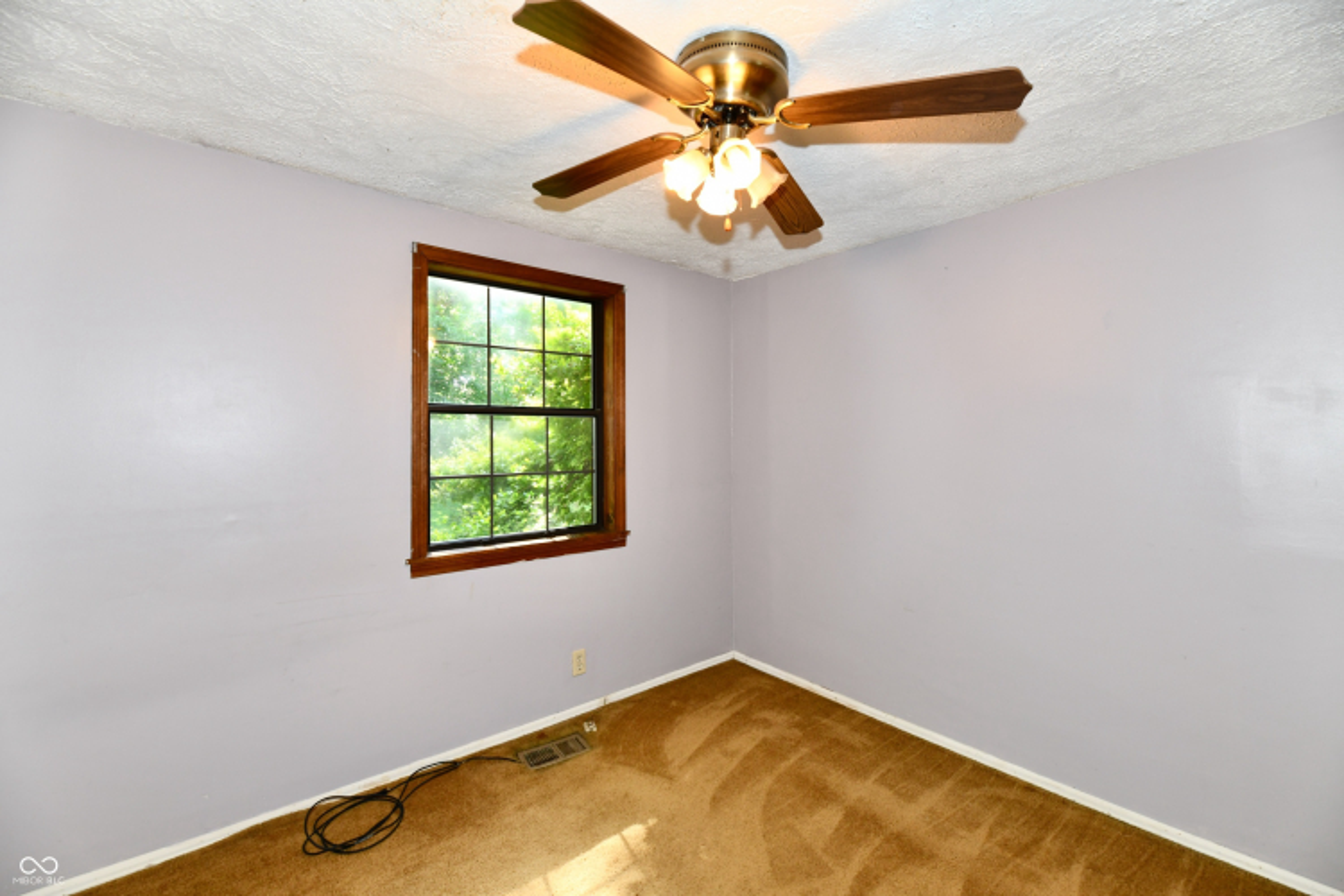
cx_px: 672
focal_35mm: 14
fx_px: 523
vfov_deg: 81.2
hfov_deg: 104.3
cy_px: 448
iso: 640
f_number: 6.3
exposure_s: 1/60
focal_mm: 14
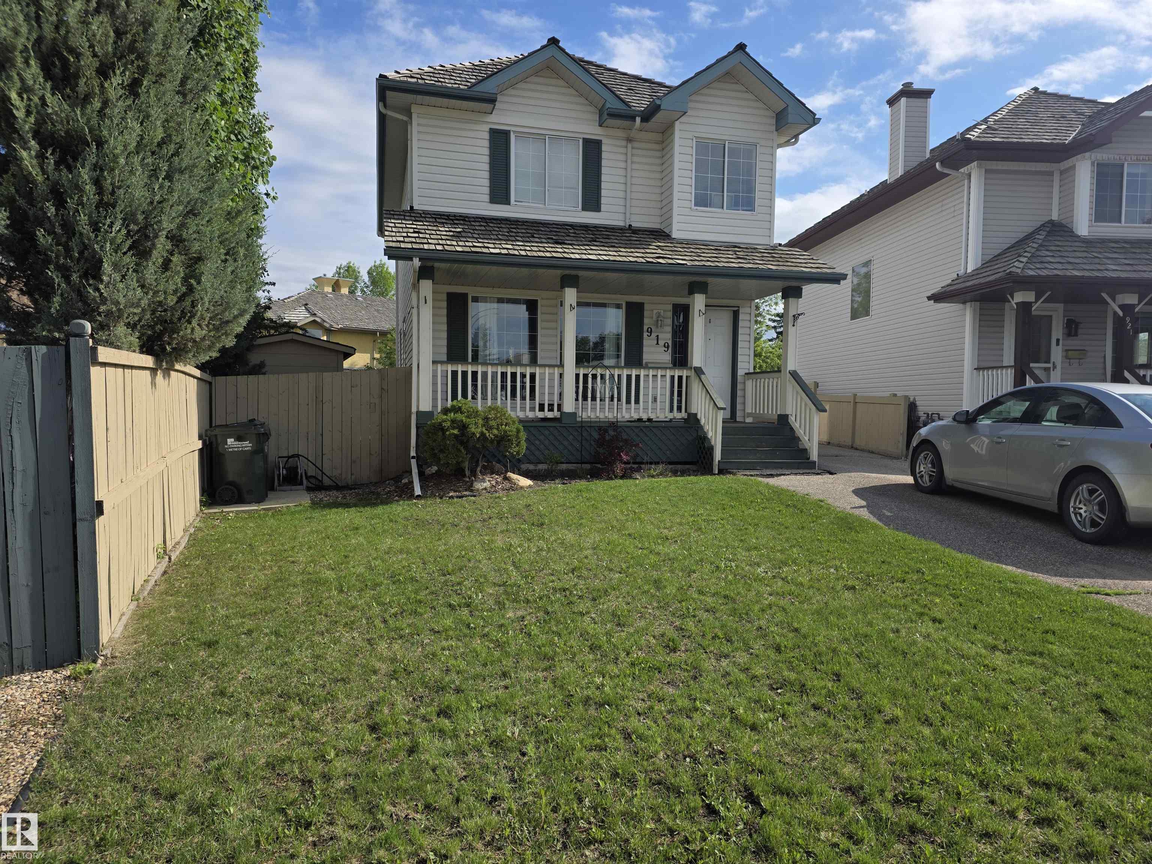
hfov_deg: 73.9
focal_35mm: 23
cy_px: 432
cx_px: 576
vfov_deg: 58.9
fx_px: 765
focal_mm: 6.25
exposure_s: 1/5778
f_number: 1.7
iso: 80
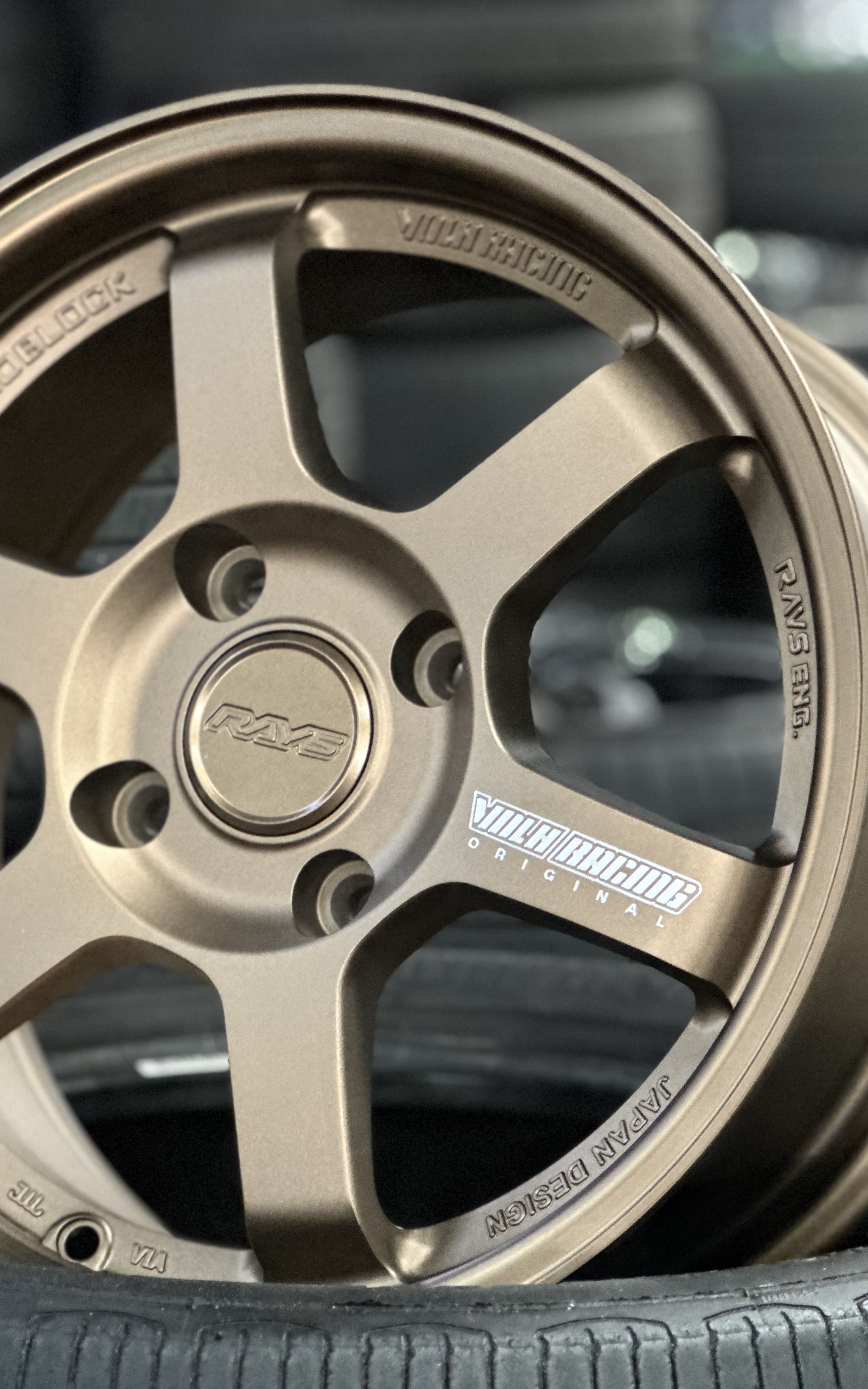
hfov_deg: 12.0
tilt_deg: -5.7
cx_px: 343
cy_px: 695
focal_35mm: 109
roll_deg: +0.1
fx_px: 4125
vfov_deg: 19.1
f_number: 2.8
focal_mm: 9
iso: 500
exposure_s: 1/14
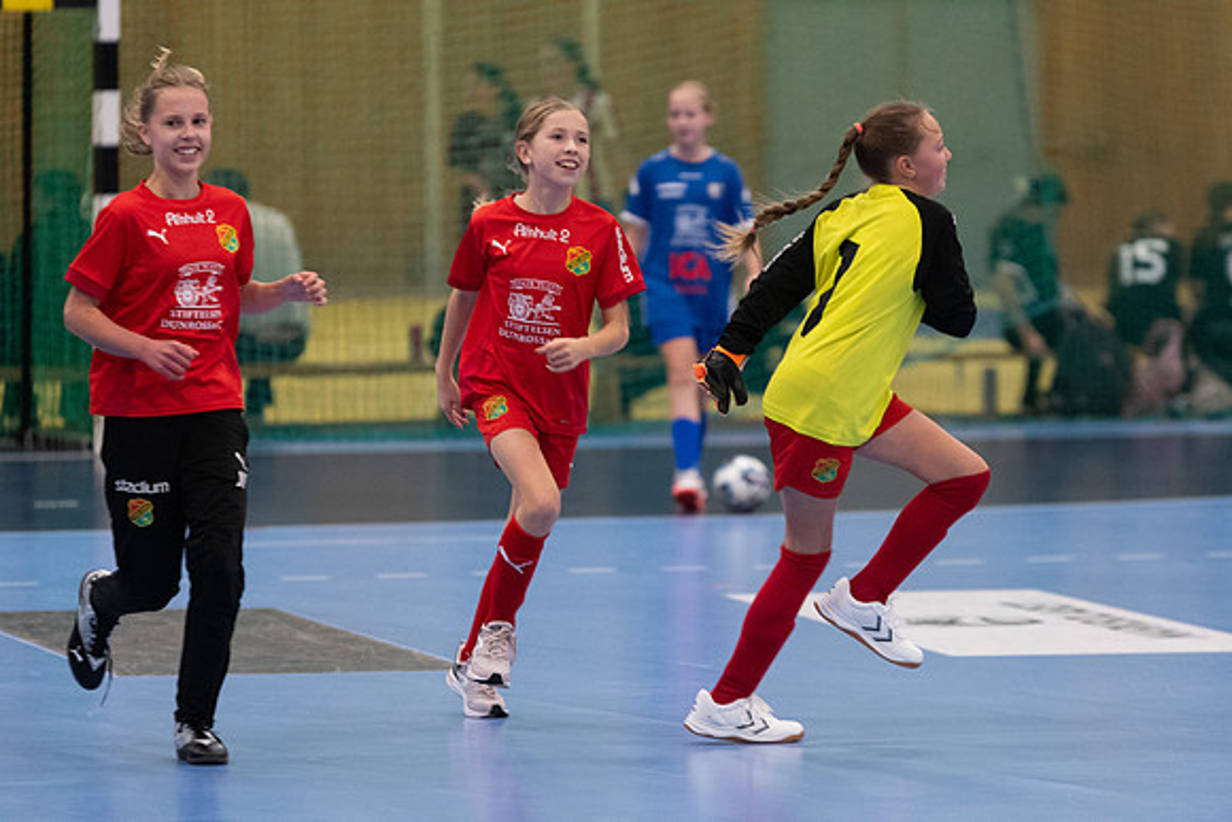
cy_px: 411
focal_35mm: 300
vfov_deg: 4.6
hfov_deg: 6.9
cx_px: 616
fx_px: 10269
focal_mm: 200
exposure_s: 1/500
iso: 4000
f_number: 3.2
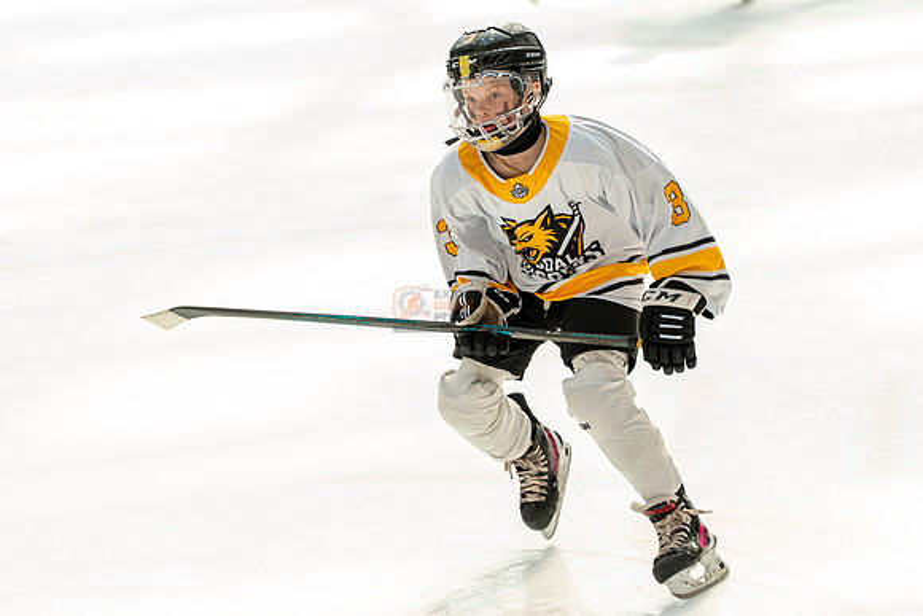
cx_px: 462
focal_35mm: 154
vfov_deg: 8.9
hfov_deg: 13.3
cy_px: 308
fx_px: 3949
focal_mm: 103
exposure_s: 1/640
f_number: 3.5
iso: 800
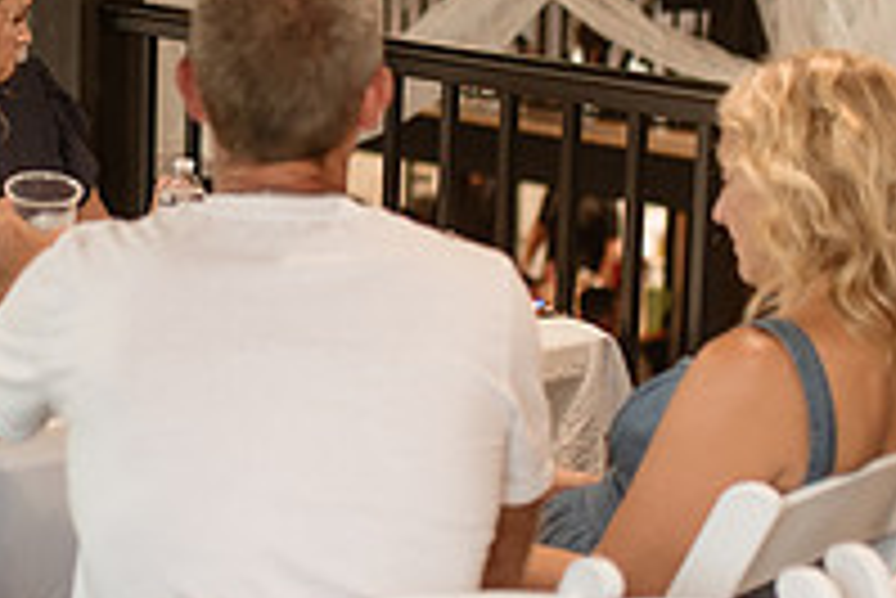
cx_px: -75
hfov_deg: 17.9
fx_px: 2740
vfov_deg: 12.4
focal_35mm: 110
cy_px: 94
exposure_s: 1/200
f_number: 1.4
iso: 1250
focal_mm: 35
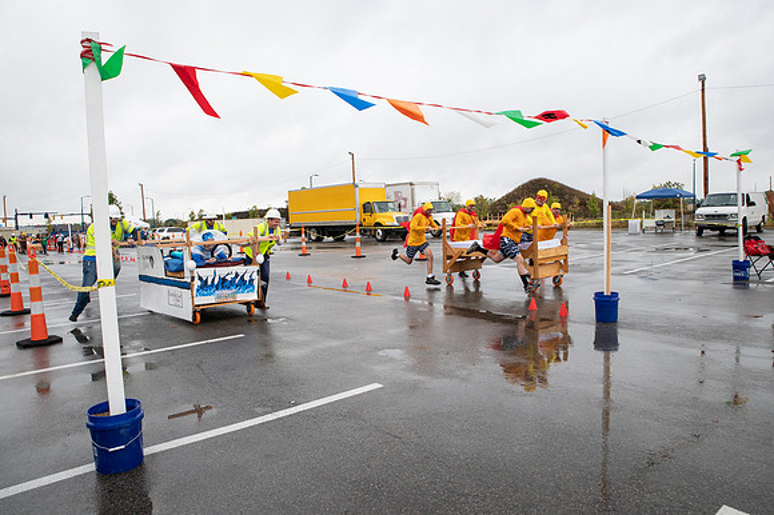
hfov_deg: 73.2
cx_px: 387
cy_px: 258
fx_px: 521
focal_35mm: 24
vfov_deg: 52.6
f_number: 6.3
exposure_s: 1/500
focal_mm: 24
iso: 400
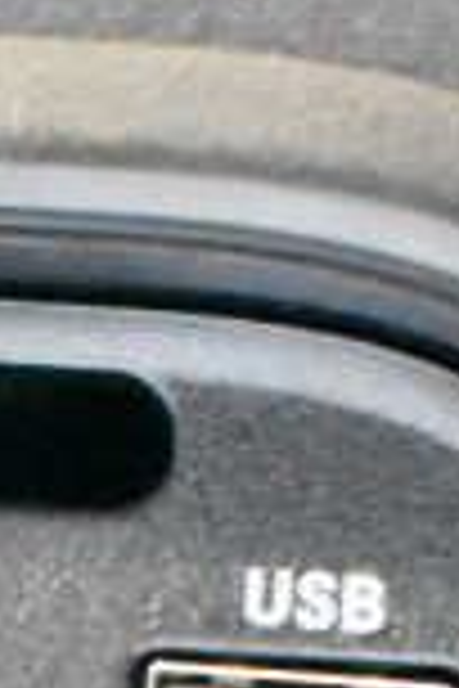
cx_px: -446
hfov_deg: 3.8
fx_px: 6846
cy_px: 1608
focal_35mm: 358
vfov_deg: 5.6
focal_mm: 40
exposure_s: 1/60
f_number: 4.8
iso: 22800
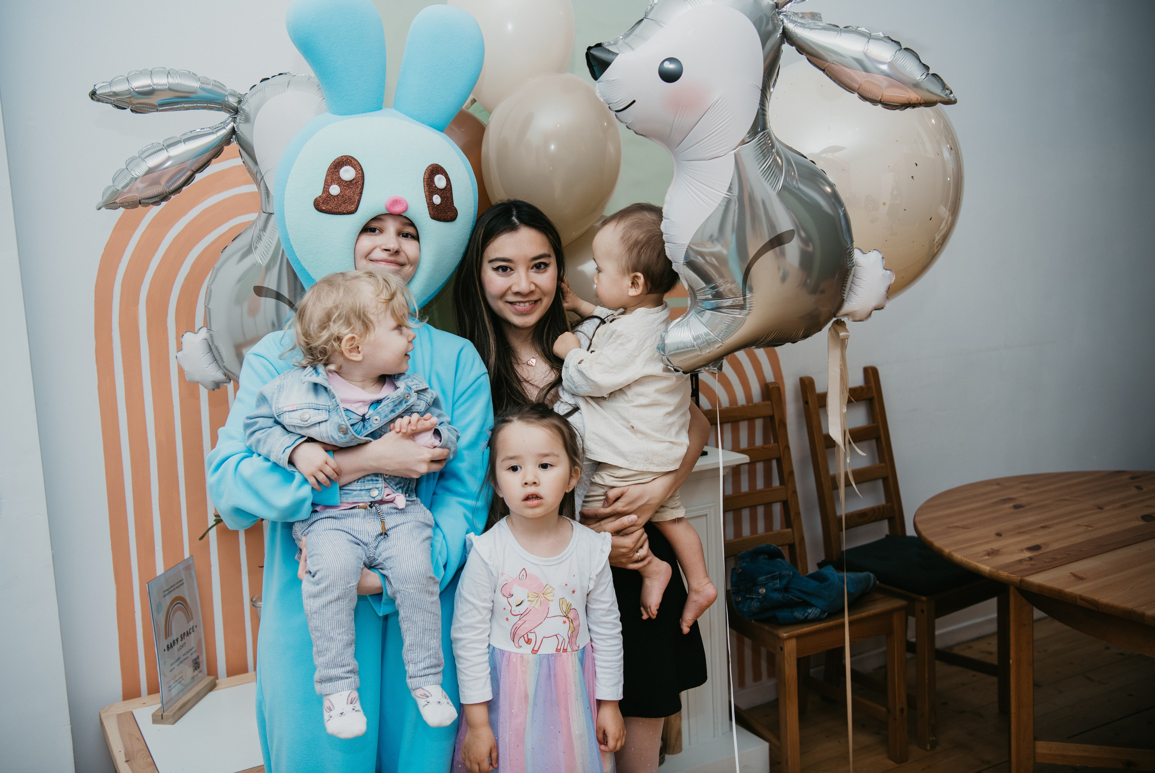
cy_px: 371
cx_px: 552
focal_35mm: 35
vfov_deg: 37.5
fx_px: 1139
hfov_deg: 53.7
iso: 100
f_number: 3.5
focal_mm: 34
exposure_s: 1/160
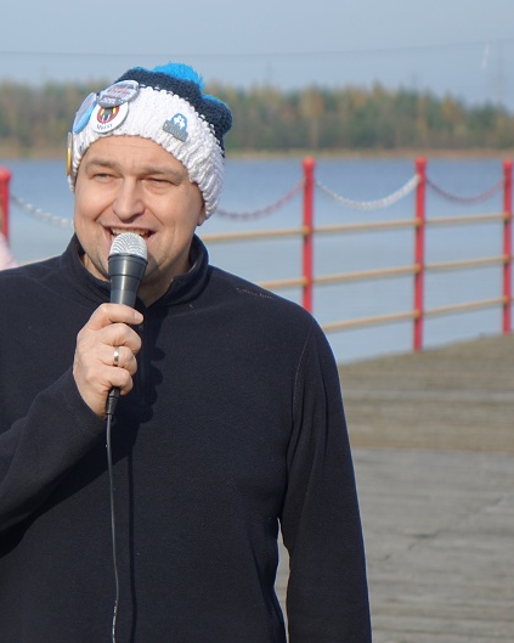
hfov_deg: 9.1
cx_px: 100
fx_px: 3215
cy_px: 320
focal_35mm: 169
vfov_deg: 11.4
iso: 125
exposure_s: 1/1250
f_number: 2.8
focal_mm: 43.62
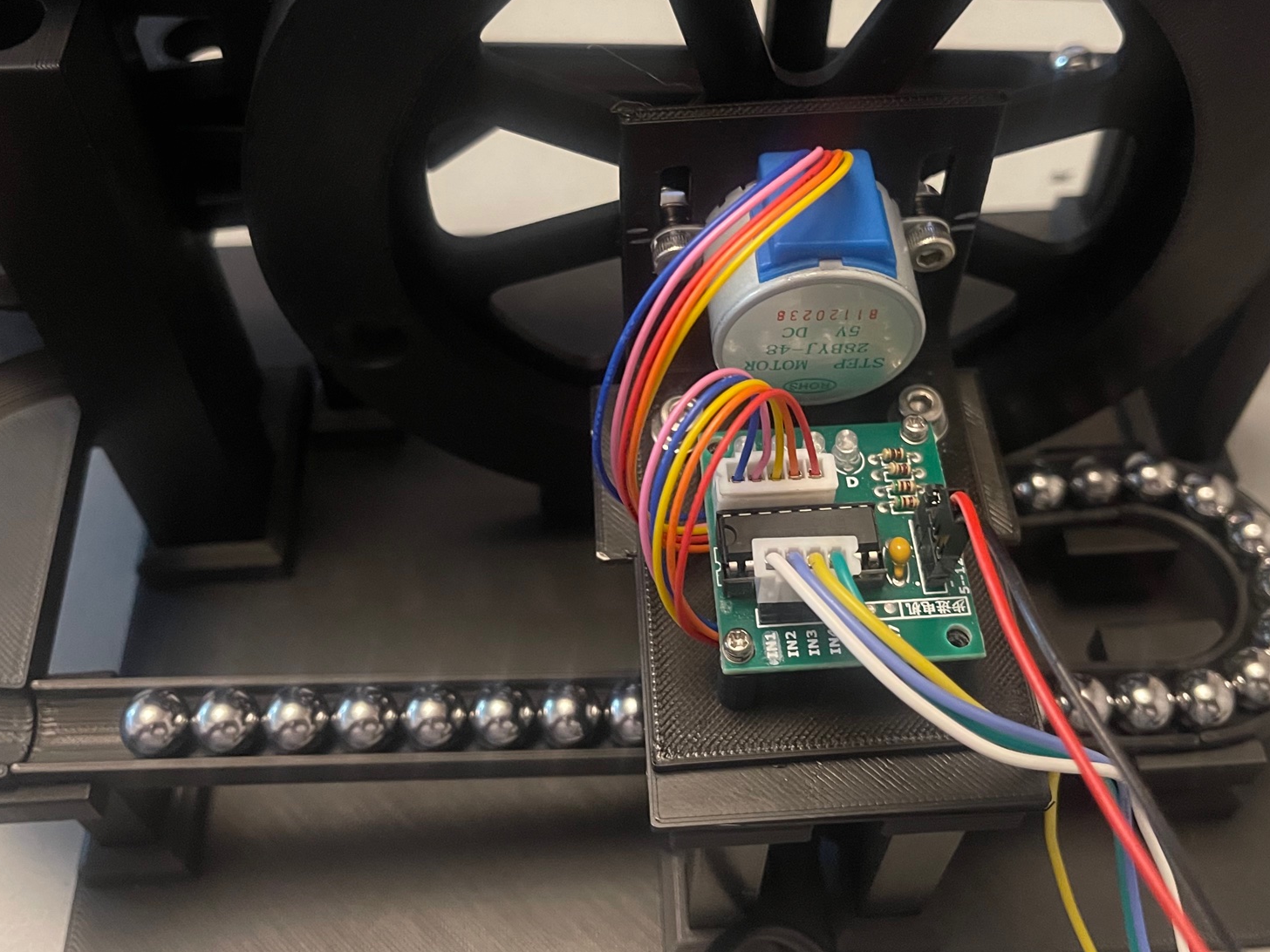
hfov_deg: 51.3
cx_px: 664
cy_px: 319
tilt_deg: -49.7
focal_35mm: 36
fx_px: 1321
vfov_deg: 39.2
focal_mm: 5.1
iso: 640
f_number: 1.6
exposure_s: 1/25
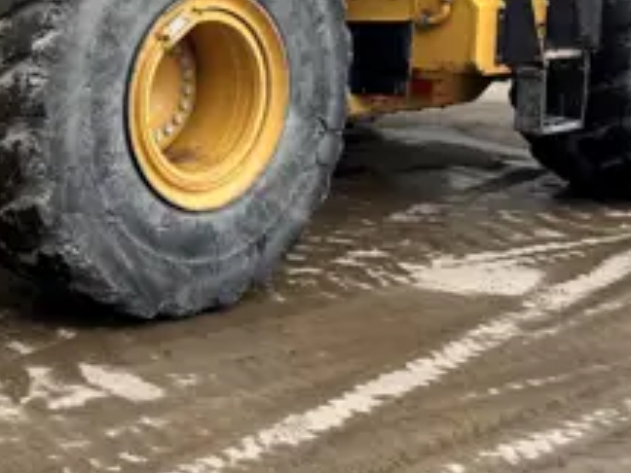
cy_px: 12
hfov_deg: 25.7
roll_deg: -0.2
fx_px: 1294
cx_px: -38
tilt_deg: -3.1
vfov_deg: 20.1
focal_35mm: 71
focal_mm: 6.76
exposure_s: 1/840
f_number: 1.78
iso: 80
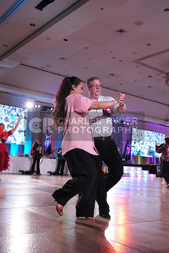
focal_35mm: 37
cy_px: 126
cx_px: 84
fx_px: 260
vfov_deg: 51.9
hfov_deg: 36.0
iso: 2500
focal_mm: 37
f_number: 4
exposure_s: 1/500
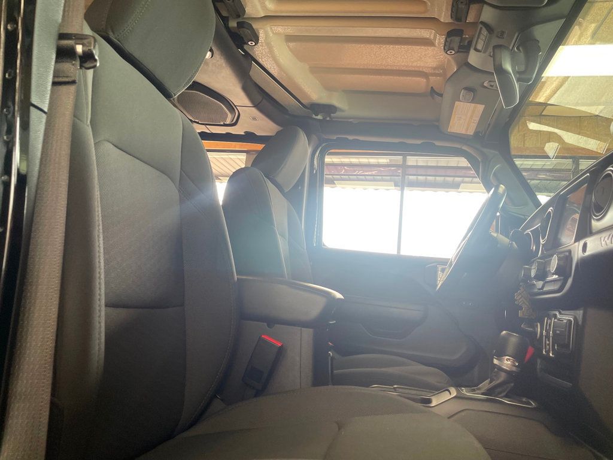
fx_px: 460
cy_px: 230
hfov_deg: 67.3
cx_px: 306
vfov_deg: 53.1
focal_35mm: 26
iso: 125
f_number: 1.6
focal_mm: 4.2
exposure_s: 1/120
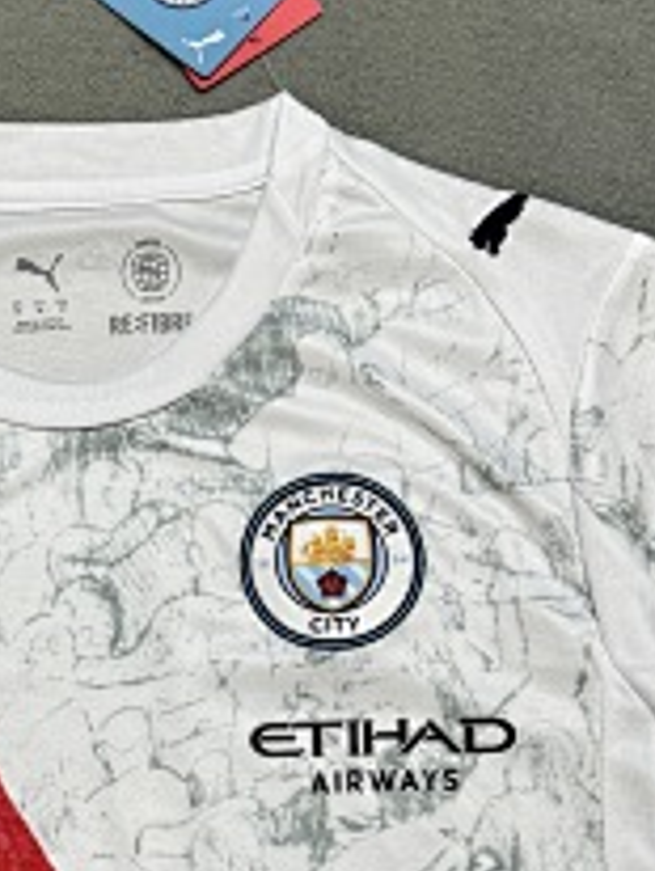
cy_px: 837
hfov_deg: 15.8
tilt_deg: -79.7
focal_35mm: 93
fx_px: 2341
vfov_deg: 20.5
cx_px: 93
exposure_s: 1/50
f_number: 1.78
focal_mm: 6.76
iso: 125
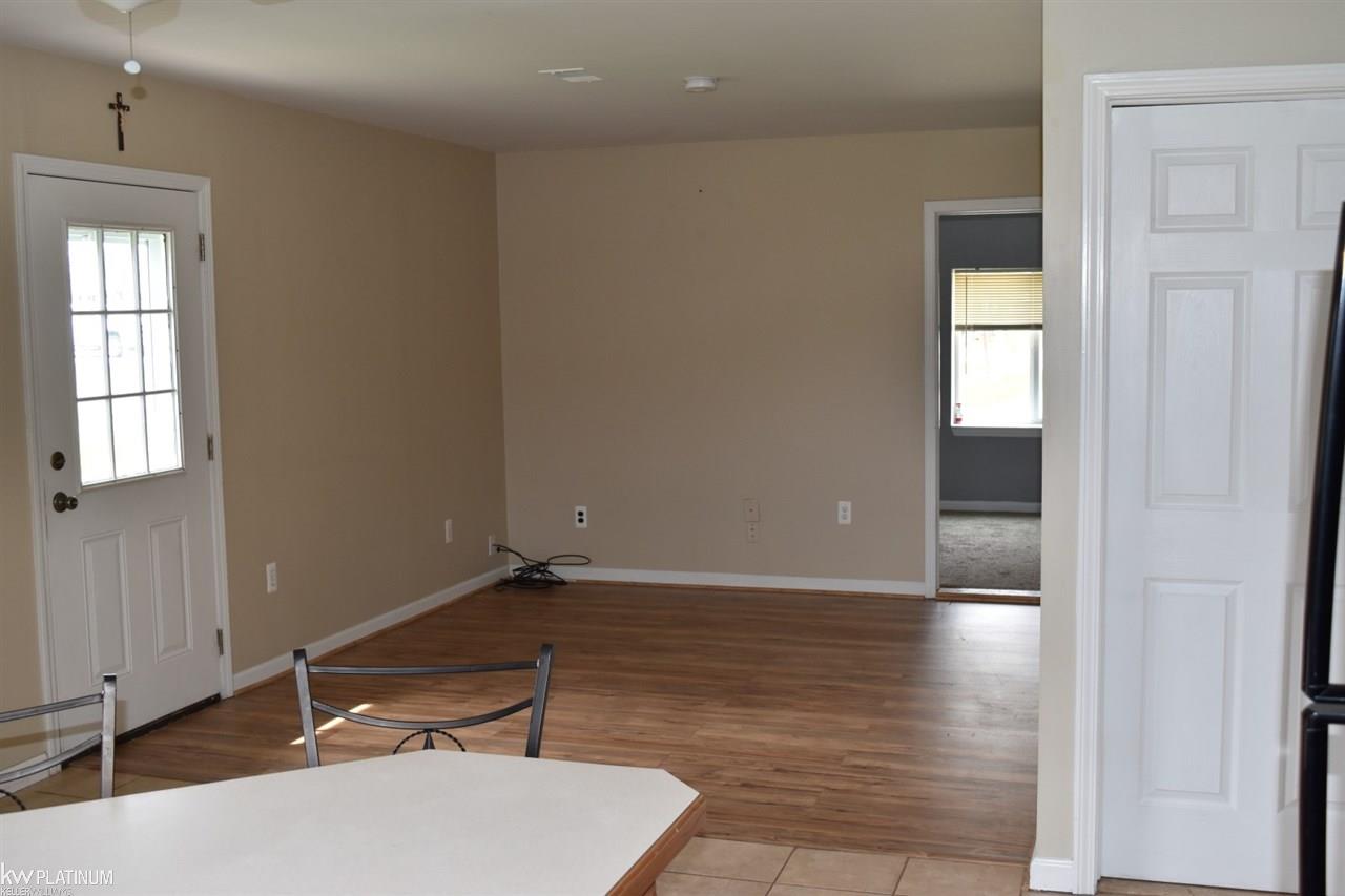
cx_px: 672
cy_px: 448
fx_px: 1401
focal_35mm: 38
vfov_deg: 35.5
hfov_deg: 51.3
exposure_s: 1/125
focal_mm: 25
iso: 500
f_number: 5.6
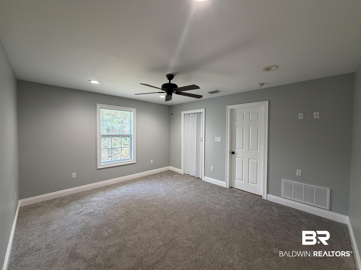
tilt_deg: -1.9
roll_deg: -0.6
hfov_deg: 102.1
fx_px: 146
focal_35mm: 14
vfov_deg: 85.7
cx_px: 180
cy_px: 135
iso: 160
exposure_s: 1/60
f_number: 2.2
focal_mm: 2.22
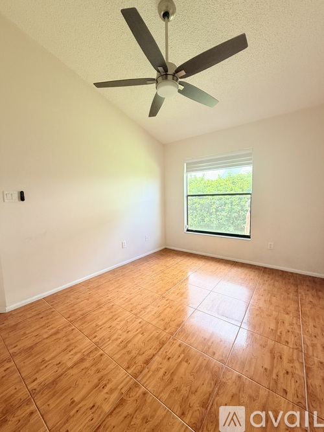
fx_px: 175
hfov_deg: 85.7
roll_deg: +1.5
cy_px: 216
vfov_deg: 102.1
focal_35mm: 14
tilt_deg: -5.1
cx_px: 162
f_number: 2.2
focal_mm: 2.22
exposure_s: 1/121
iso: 160
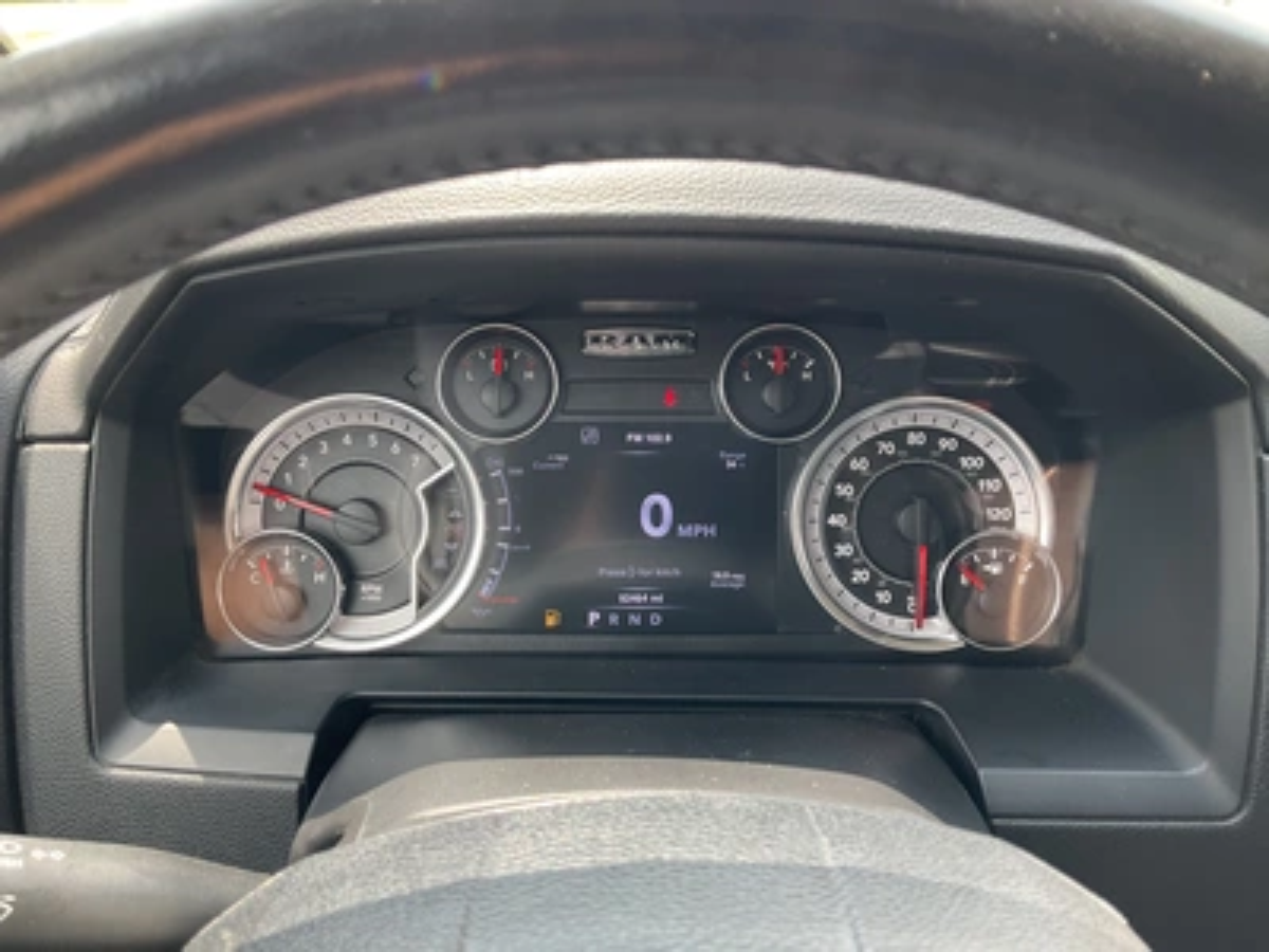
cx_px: 634
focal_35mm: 29
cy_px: 476
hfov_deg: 61.7
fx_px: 1063
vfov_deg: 48.2
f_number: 1.8
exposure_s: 1/122
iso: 32
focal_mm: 3
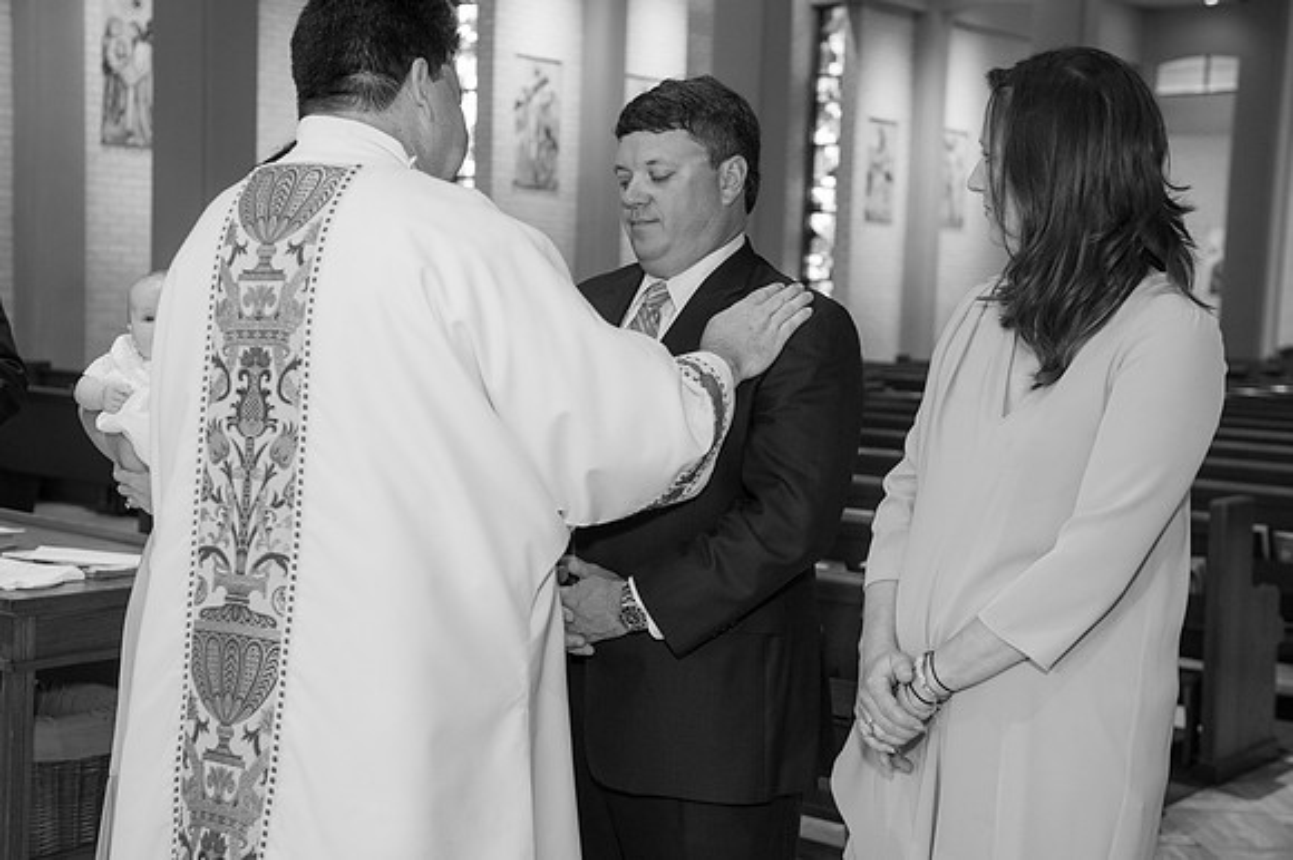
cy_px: 448
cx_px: 642
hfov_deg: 39.6
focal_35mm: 50
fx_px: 1794
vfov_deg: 27.0
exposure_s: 1/100
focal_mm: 48
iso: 1000
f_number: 4
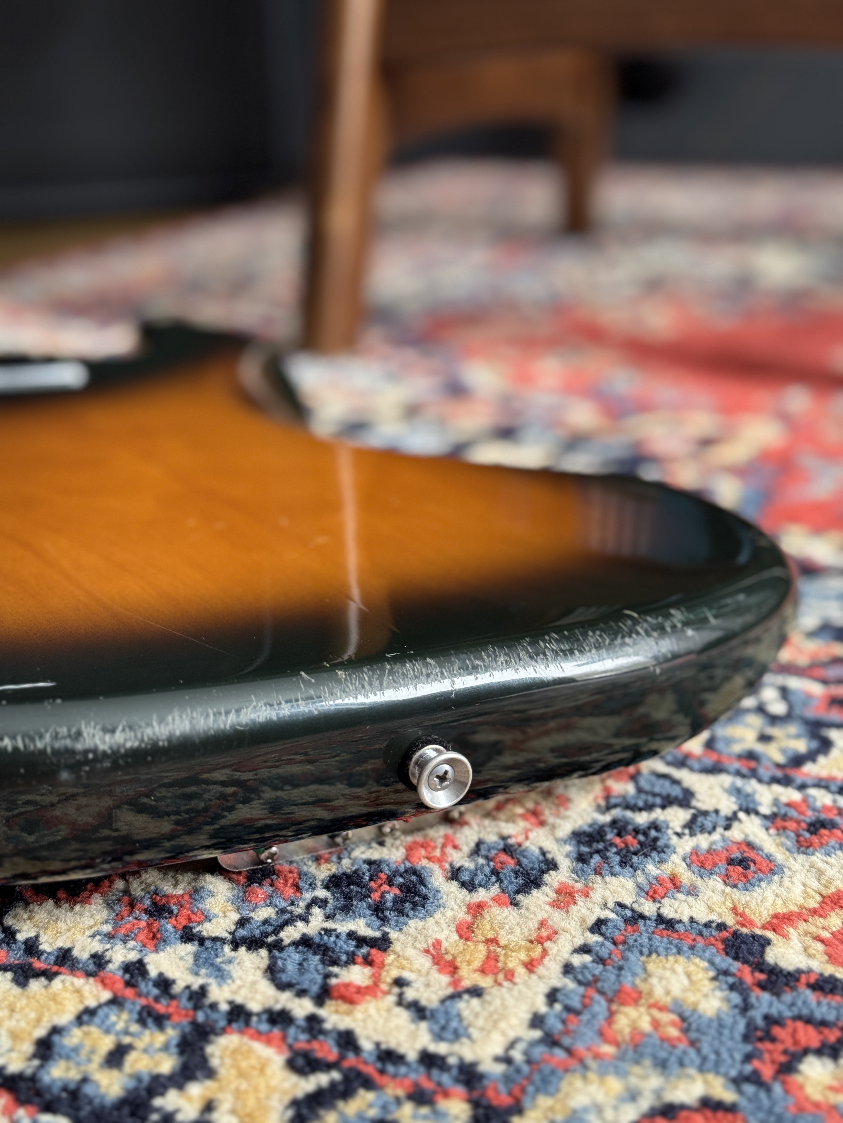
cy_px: 562
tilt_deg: -19.1
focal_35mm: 48
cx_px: 422
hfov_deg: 30.3
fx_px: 1559
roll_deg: +1.2
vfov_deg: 39.7
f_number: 1.78
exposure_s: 1/60
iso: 250
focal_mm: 6.76
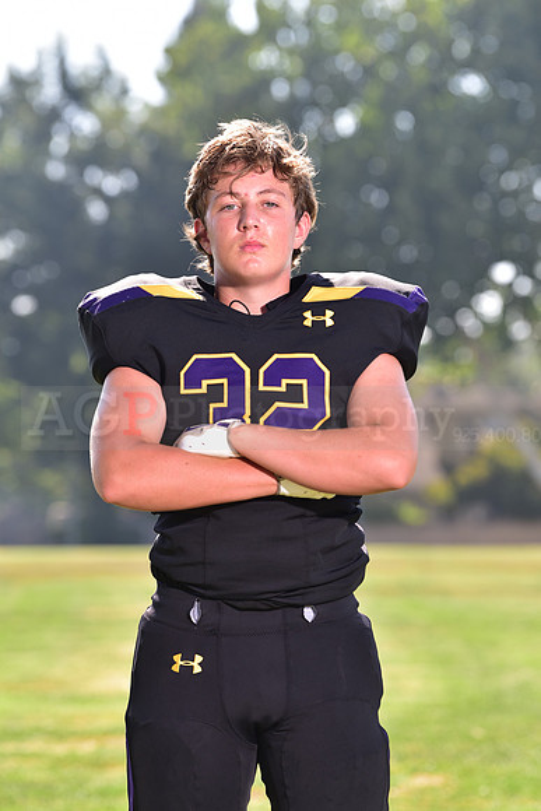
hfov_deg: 8.1
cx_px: 270
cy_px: 406
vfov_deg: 12.1
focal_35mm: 170
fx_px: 3829
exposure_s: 1/250
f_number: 5
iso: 100
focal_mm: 170
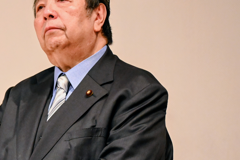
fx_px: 2545
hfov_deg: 5.4
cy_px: 100
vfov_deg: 3.6
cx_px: 30
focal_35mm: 382
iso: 12800
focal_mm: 200
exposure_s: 1/200
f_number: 6.3
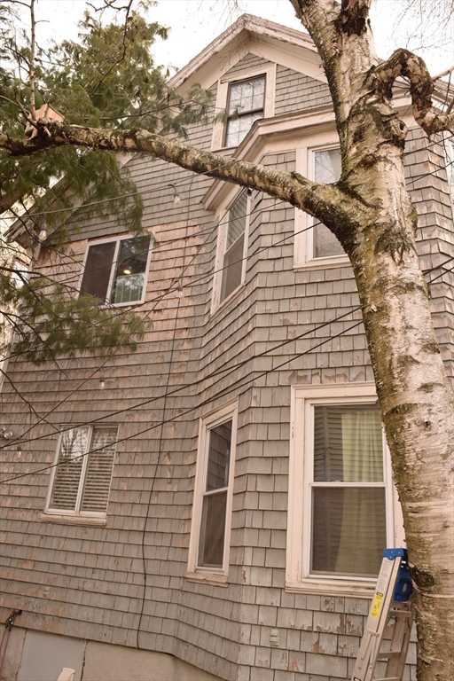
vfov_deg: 67.4
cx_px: 227
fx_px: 511
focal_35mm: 27
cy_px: 340
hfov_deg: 47.9
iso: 800
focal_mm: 18
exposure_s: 1/320
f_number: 9
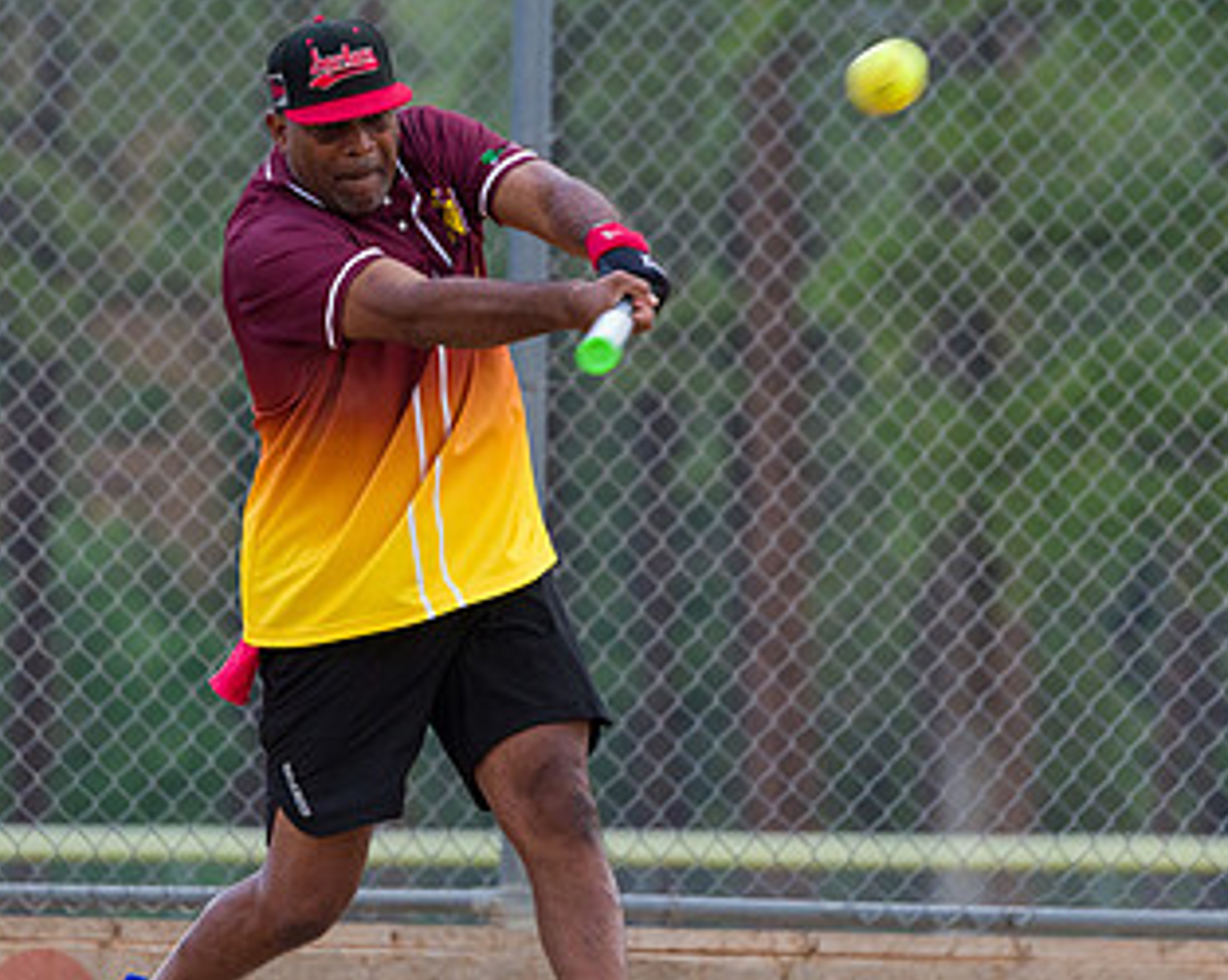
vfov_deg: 2.3
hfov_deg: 2.9
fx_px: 24008
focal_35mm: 661
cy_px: 743
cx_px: 545
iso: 2000
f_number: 5.6
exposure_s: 1/1000
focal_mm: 380
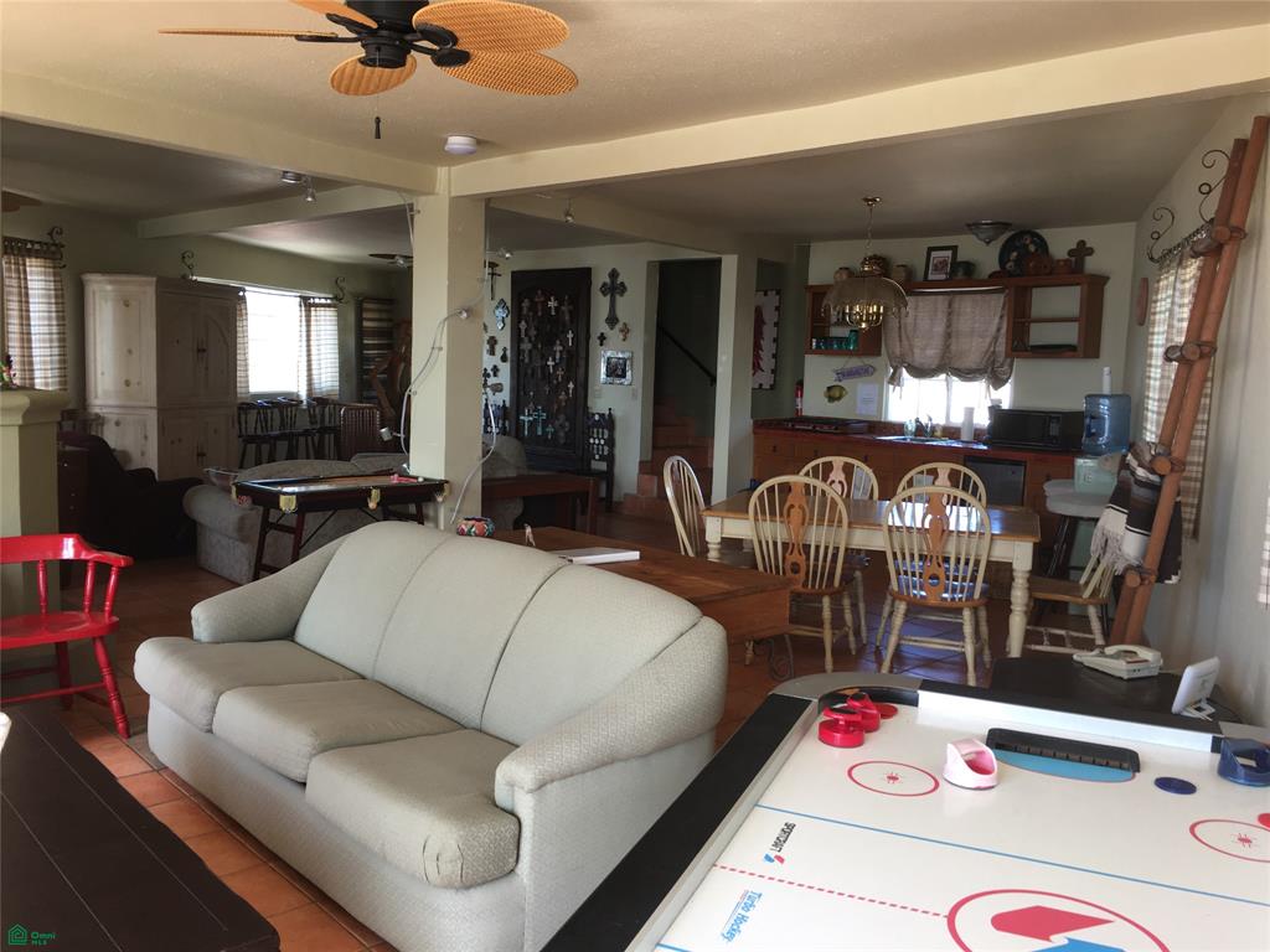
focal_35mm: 29
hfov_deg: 61.7
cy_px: 476
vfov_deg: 48.2
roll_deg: -1.8
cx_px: 635
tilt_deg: -5.4
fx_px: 1064
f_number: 2.2
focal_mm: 4.15
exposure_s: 1/60
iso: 32
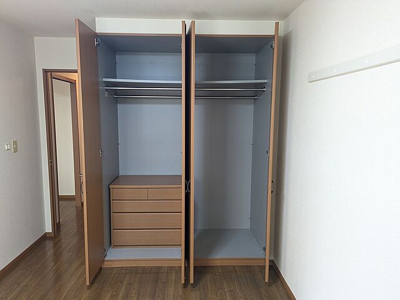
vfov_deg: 54.9
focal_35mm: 25
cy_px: 150
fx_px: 289
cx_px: 200
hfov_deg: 69.4
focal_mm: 5.43
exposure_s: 1/60
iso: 389
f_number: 1.89
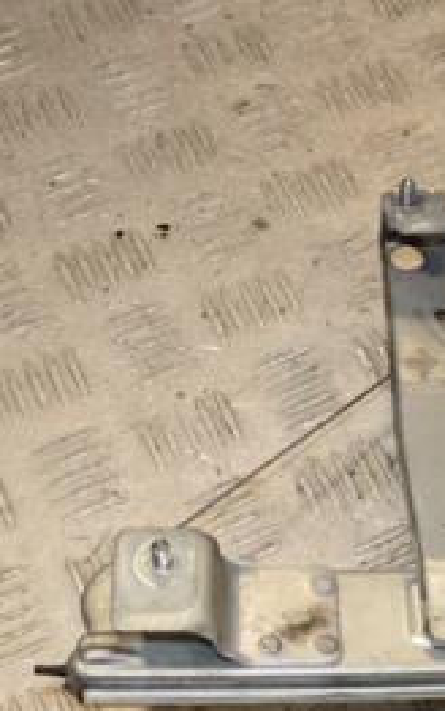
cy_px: 478
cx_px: 597
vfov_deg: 24.5
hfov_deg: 14.8
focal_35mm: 84
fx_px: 1628
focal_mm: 24
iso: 800
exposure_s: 1/200
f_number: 9
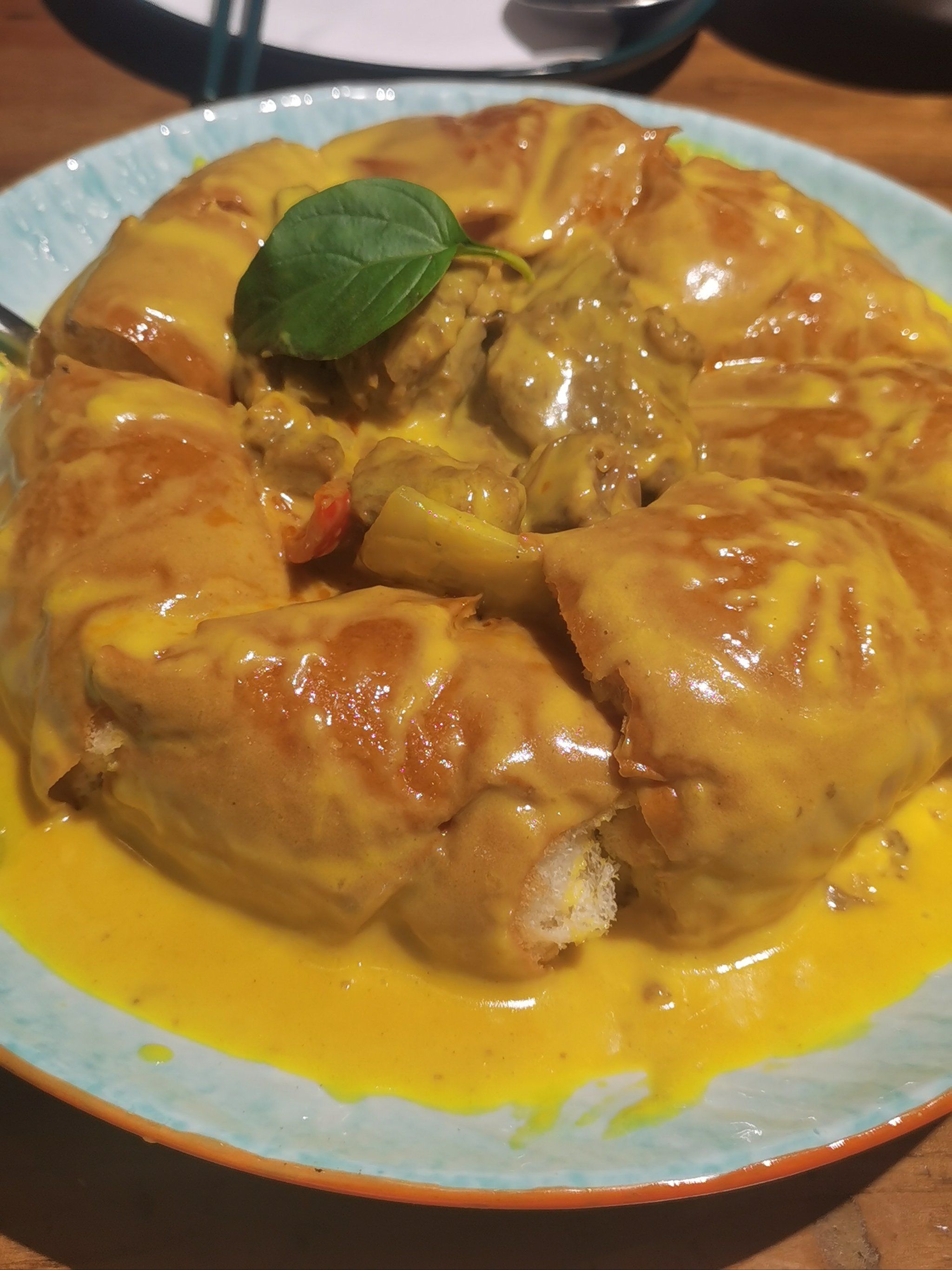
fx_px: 1687
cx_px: 476
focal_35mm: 46
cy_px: 635
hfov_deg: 31.5
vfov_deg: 41.2
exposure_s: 1/127
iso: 50
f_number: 1.8
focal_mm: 5.58
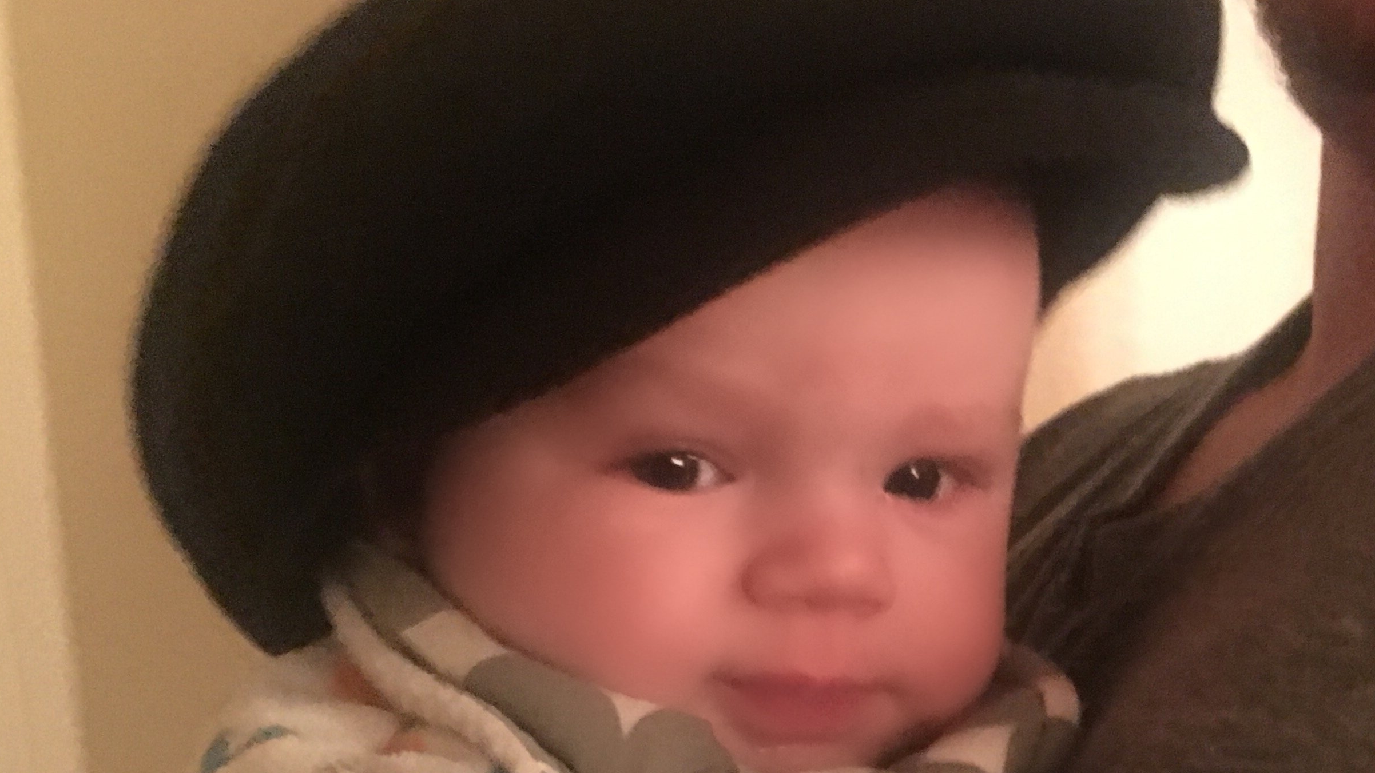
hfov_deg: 38.8
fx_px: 1932
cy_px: 787
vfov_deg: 21.8
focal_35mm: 53
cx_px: 891
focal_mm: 4.15
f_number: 2.2
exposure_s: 1/4
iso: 250
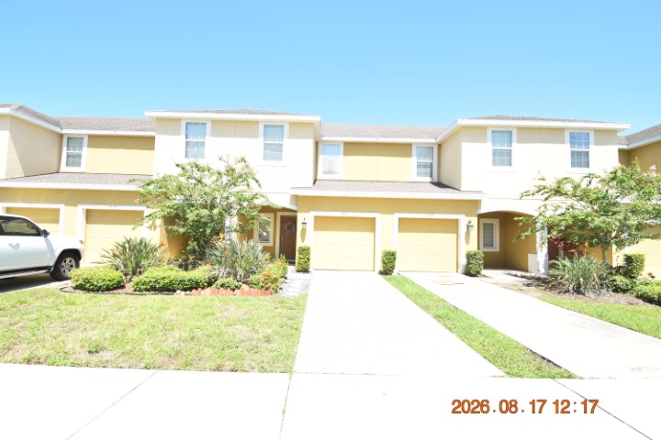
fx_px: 275
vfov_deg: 77.3
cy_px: 220
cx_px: 330
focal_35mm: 15
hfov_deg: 100.4
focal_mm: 10
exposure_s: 1/250
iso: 200
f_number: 8
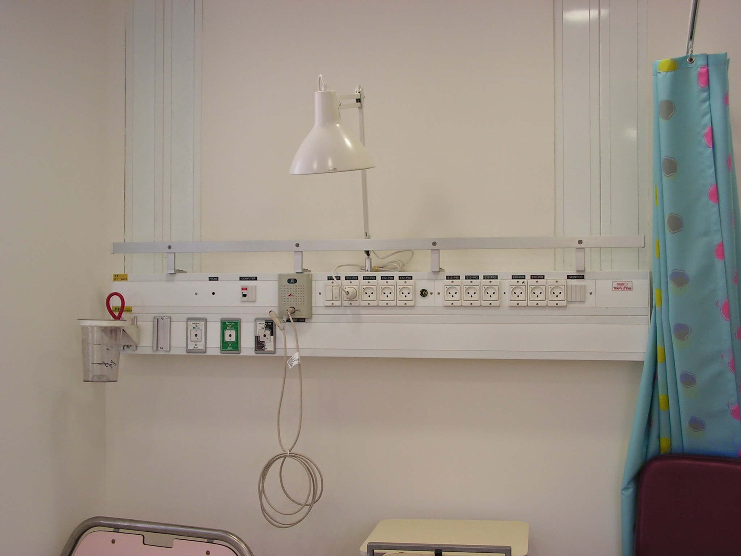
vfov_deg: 31.5
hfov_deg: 41.2
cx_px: 370
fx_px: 985
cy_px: 278
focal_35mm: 46
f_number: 3.2
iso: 64
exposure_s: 1/80
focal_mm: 7.8
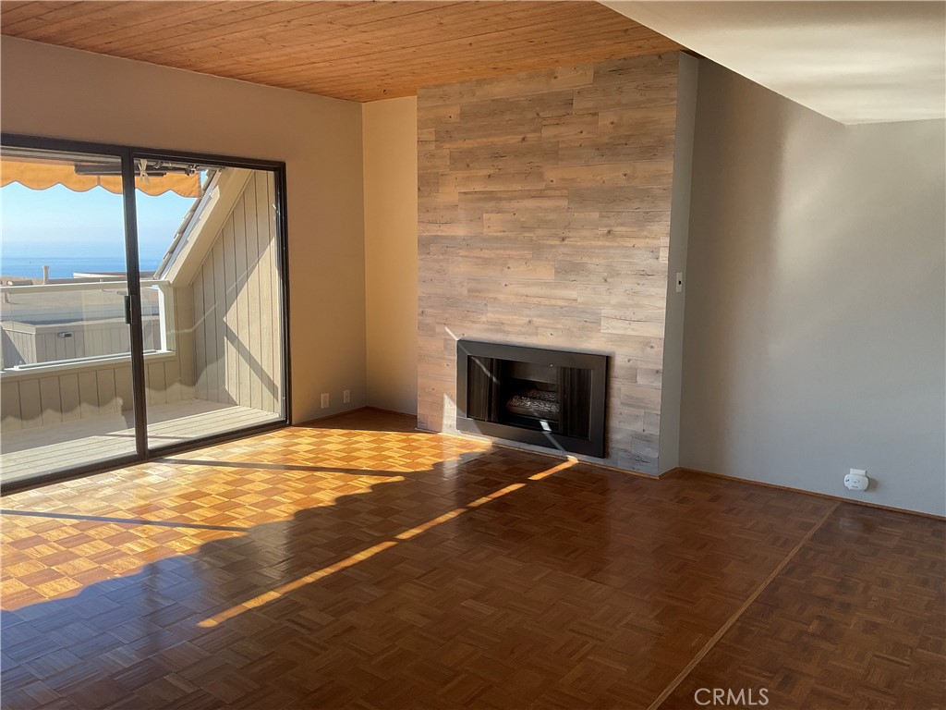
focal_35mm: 29
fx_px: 793
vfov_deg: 48.2
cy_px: 355
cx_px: 473
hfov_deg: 61.7
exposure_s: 1/378
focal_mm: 3
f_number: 1.8
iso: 16
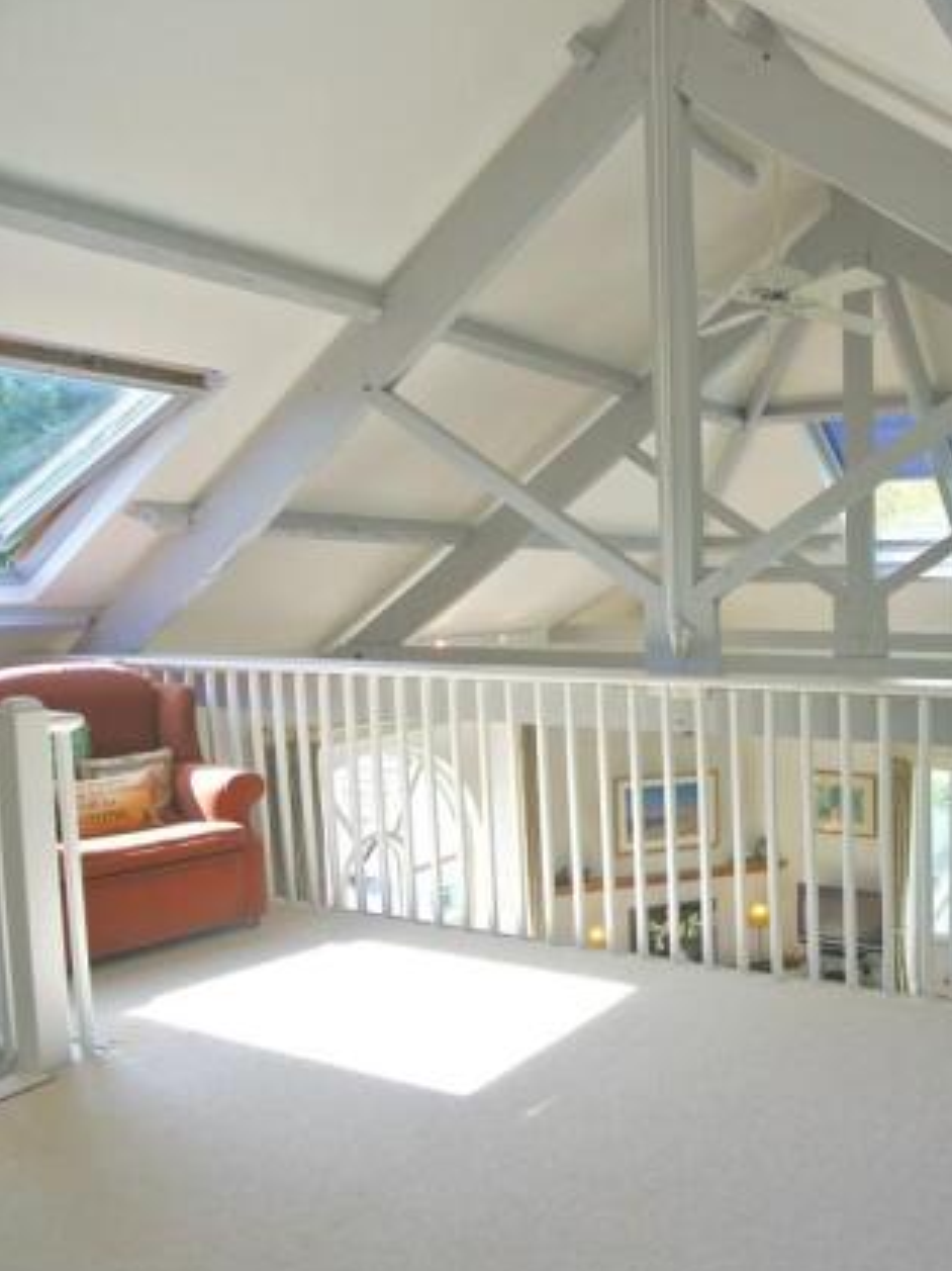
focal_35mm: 27
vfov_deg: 65.3
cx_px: 838
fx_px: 991
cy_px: 642
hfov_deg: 46.8
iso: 100
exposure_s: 1/200
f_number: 3.5
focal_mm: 6.7
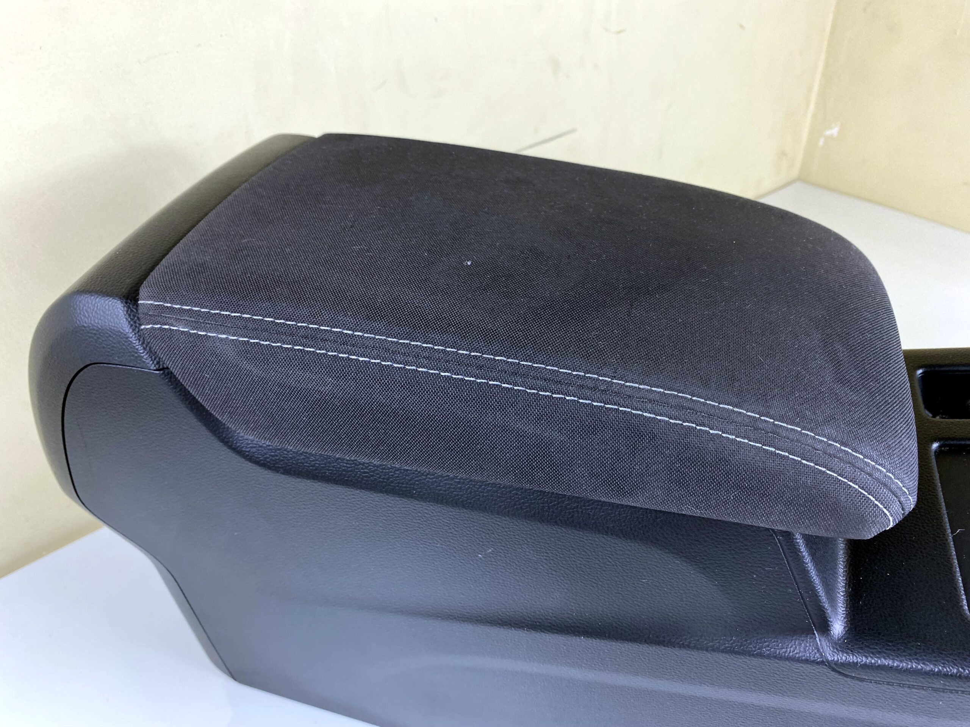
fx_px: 729
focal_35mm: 26
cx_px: 485
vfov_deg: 53.1
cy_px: 364
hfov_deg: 67.3
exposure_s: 1/100
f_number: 1.8
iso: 80
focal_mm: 4.25
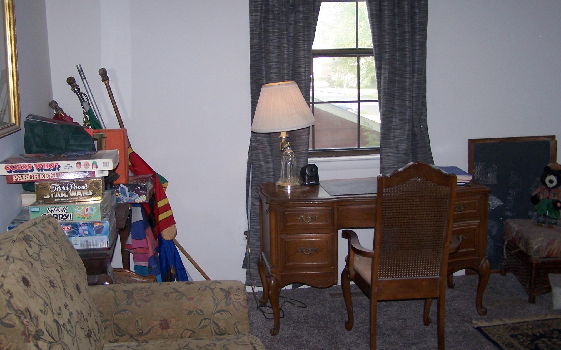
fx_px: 657
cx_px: 281
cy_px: 167
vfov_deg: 29.9
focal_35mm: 43
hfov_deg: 46.2
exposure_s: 1/60
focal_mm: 6.7
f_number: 2.8
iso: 140
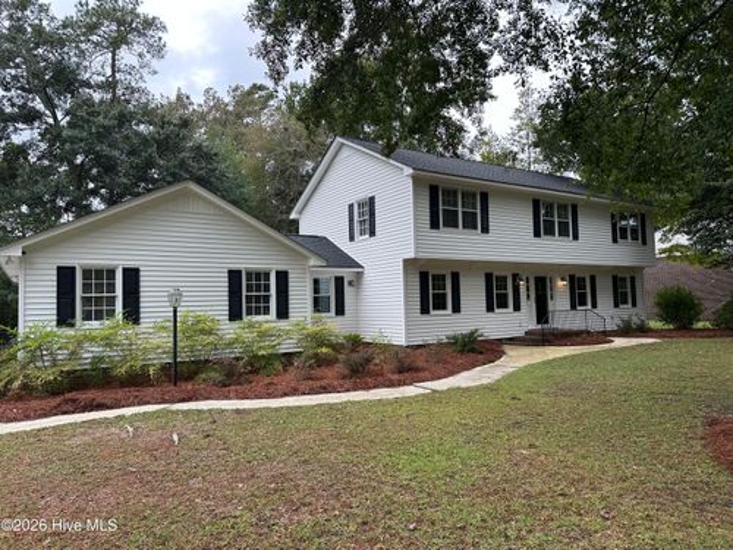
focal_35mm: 24
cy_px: 275
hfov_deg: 71.6
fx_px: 508
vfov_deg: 56.8
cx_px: 366
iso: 80
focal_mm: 6.86
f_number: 1.78
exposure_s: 1/676
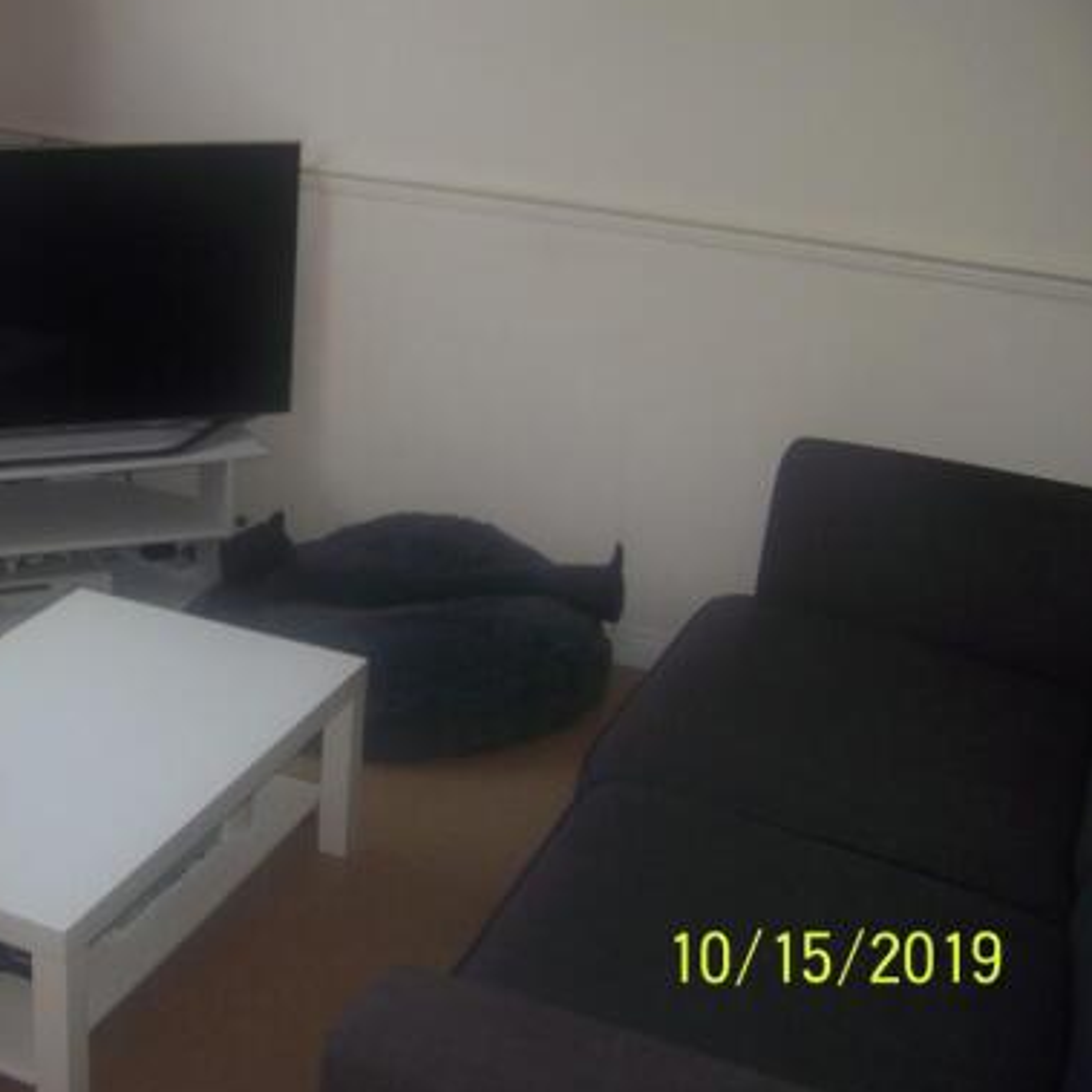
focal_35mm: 49
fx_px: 1749
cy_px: 488
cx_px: 261
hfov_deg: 33.9
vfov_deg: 34.6
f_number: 2.8
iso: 66
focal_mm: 5.85
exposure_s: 1/30
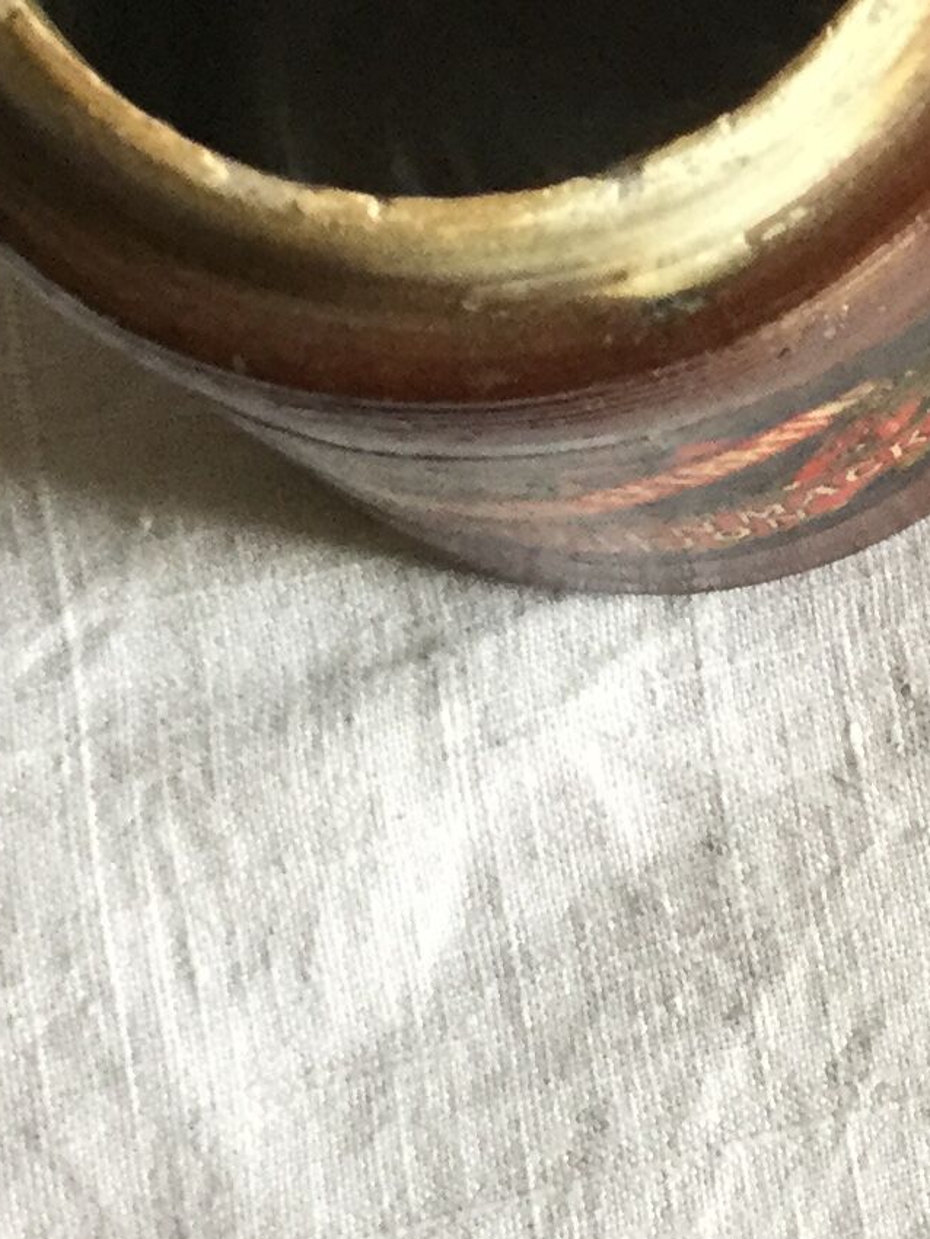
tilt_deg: -80.1
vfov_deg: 16.2
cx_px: 1300
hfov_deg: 12.0
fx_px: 4261
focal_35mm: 119
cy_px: 0
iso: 125
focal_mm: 3.3
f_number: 2.4
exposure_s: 1/33
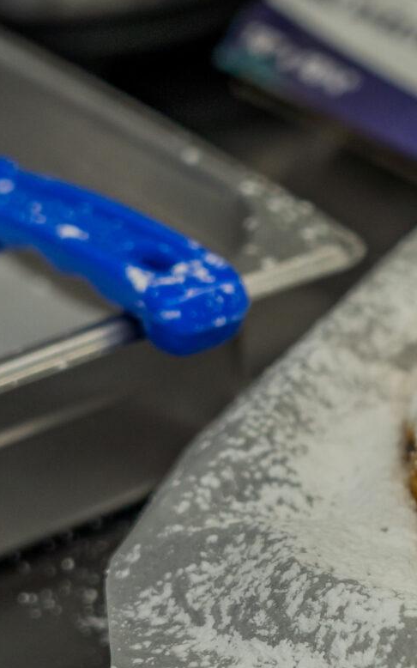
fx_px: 2953
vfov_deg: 12.9
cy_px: 381
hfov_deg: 7.9
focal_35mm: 162
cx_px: 696
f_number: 2.8
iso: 800
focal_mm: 48.4
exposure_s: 1/320
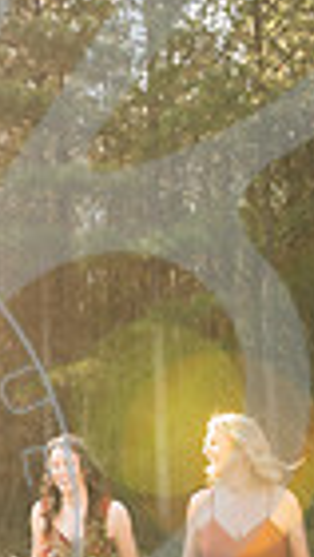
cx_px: -111
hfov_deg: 12.5
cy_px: 227
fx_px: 1388
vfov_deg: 22.6
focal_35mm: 94
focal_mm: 28
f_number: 2.8
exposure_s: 1/250
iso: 100
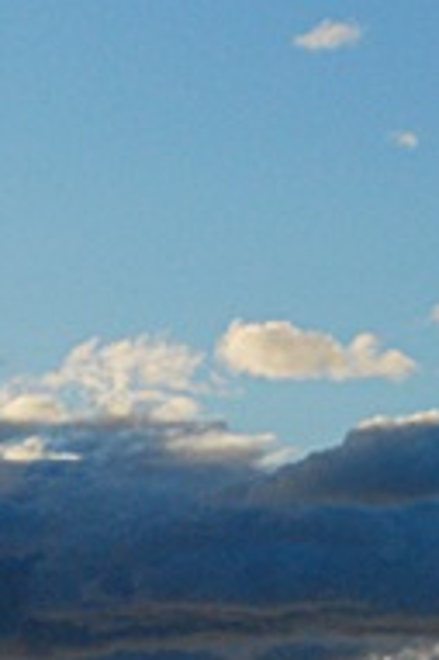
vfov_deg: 8.6
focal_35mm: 239
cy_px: 584
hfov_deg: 5.7
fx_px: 4379
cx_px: 138
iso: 400
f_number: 6.3
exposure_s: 1/2000
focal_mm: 38
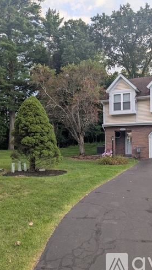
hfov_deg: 38.8
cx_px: 92
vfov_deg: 64.3
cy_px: 137
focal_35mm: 30
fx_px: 215
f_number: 1.73
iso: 39
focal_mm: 4.38
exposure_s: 1/150
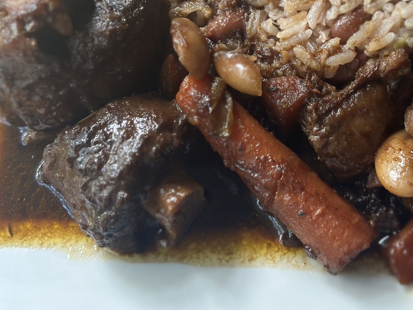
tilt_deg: -69.8
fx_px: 1014
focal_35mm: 85
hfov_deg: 23.0
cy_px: 31
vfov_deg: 17.1
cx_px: 251
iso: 125
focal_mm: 6.86
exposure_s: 1/66
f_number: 1.78
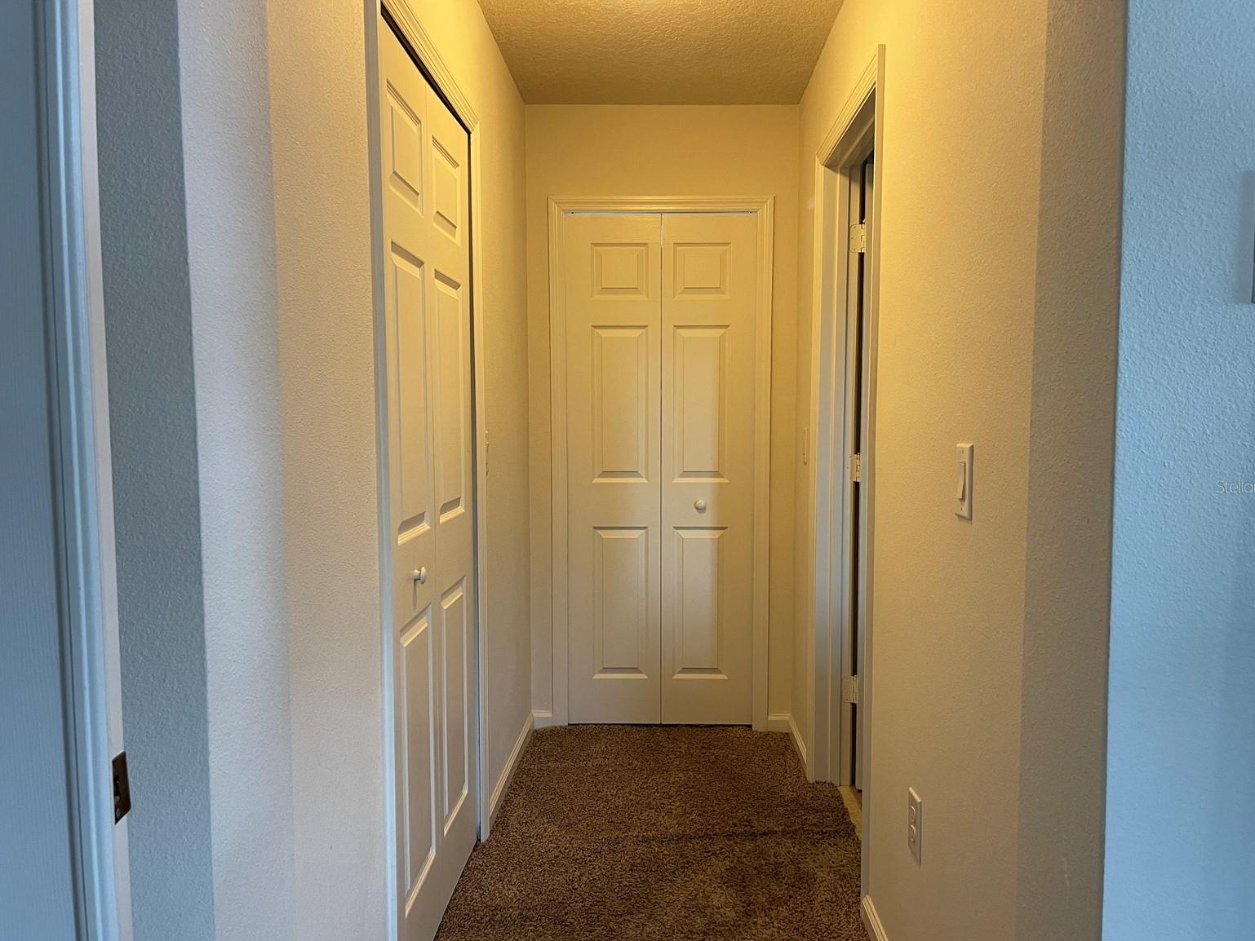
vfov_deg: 53.1
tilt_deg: -5.7
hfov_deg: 67.3
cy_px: 486
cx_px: 640
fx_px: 943
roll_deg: -0.7
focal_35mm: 26
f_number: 1.6
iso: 160
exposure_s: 1/60
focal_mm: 5.1
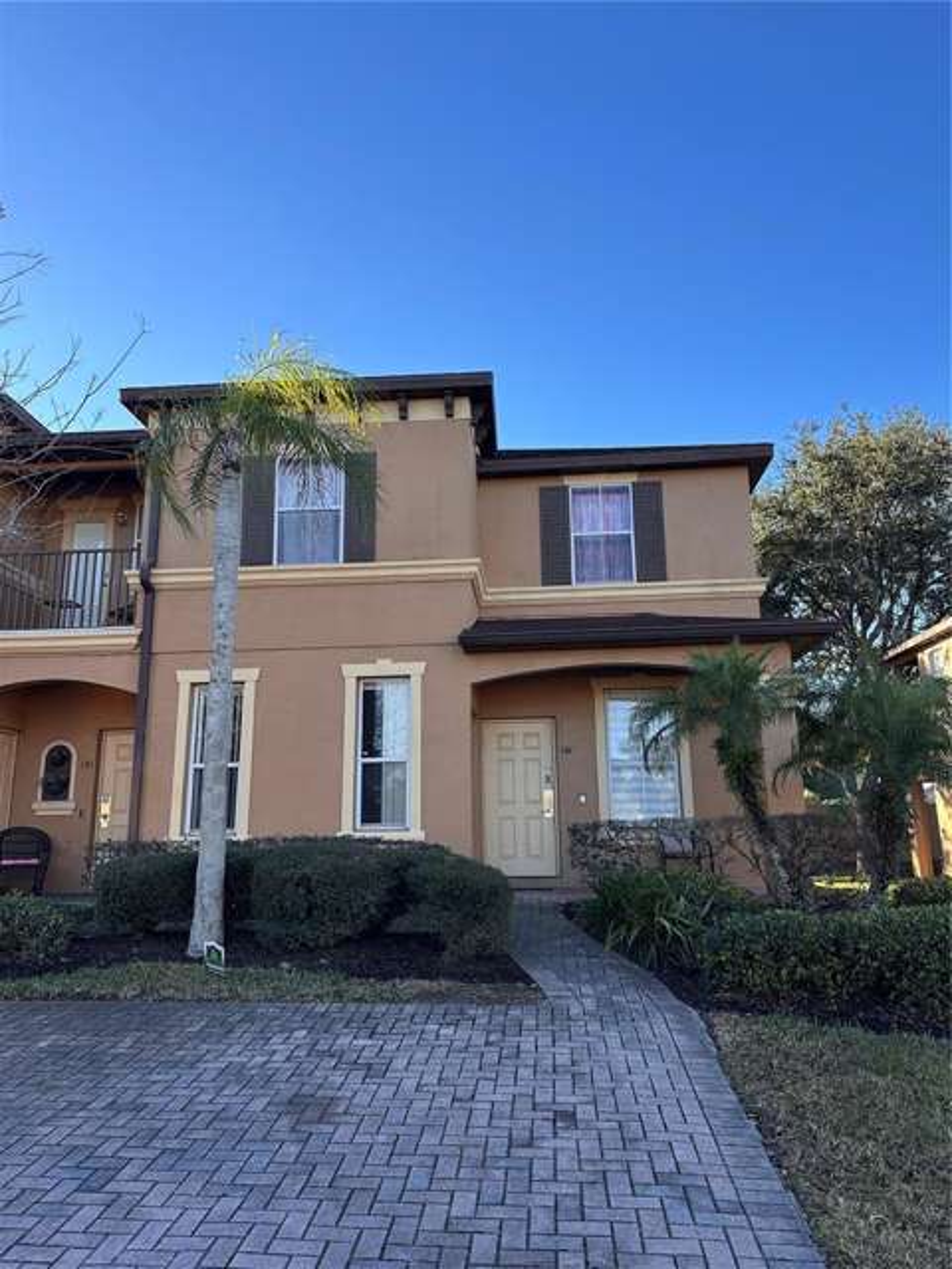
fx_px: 880
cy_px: 634
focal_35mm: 24
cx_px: 476
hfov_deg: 56.8
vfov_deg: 71.6
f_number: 1.78
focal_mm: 6.86
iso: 80
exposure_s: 1/1289
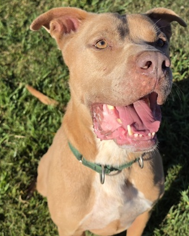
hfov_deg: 44.1
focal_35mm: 33
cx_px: 121
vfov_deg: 53.6
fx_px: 231
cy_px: 147
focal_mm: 6.5
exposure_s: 1/10000
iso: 64
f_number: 1.4
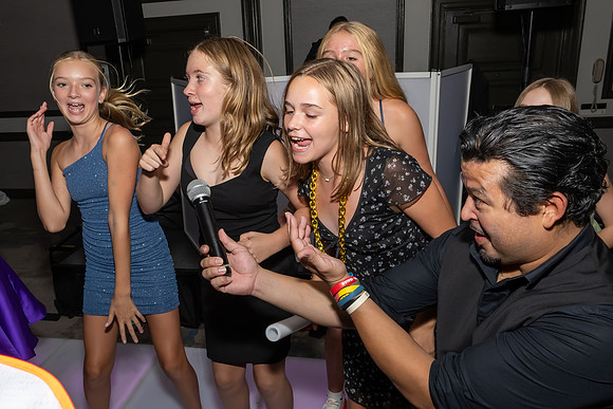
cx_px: 260
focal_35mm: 29
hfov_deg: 63.7
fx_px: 490
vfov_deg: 45.3
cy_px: 199
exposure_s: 1/250
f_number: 8
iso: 1000
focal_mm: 17
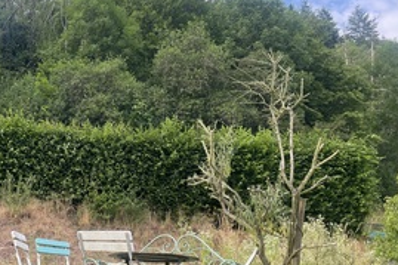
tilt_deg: +13.8
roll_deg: -1.4
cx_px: 107
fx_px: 508
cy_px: 170
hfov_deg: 41.7
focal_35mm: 46
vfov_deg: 29.1
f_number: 1.6
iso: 32
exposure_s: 1/397
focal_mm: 4.2
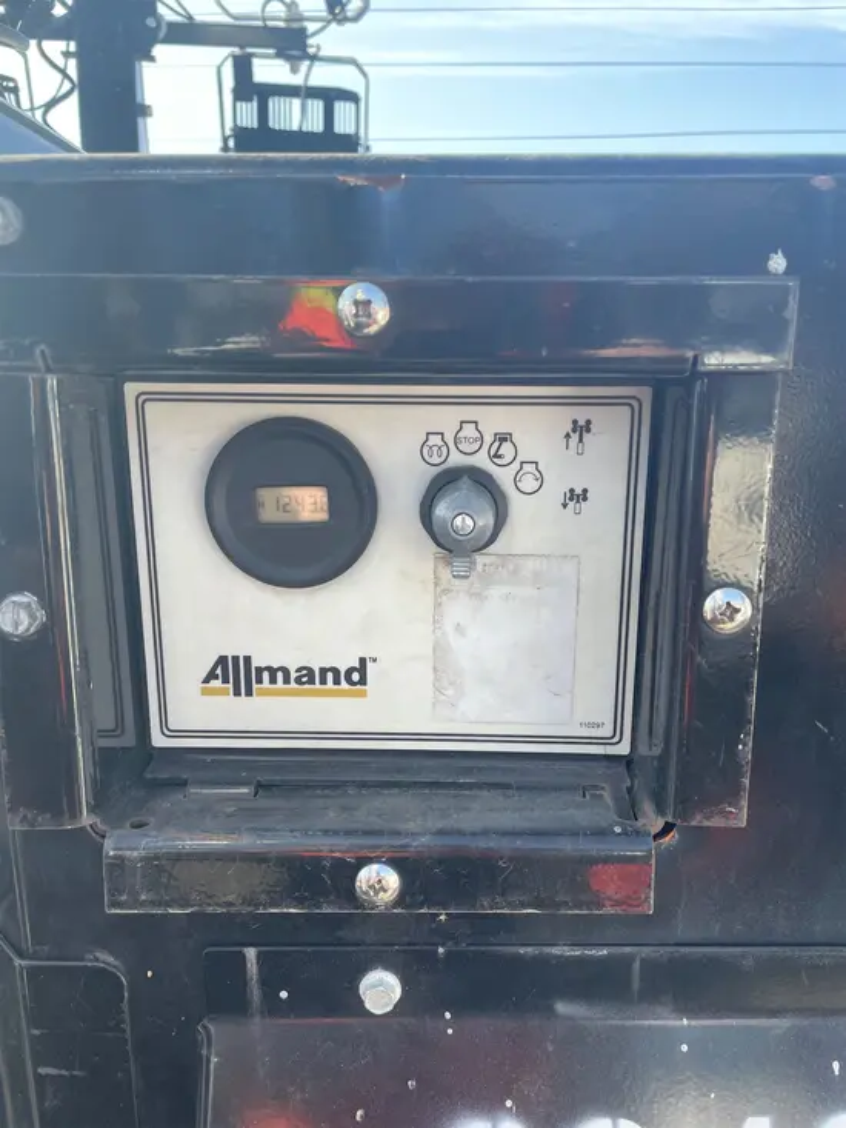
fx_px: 847
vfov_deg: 67.3
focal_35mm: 26
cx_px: 423
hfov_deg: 53.1
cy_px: 564
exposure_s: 1/774
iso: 50
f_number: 1.6
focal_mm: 4.2
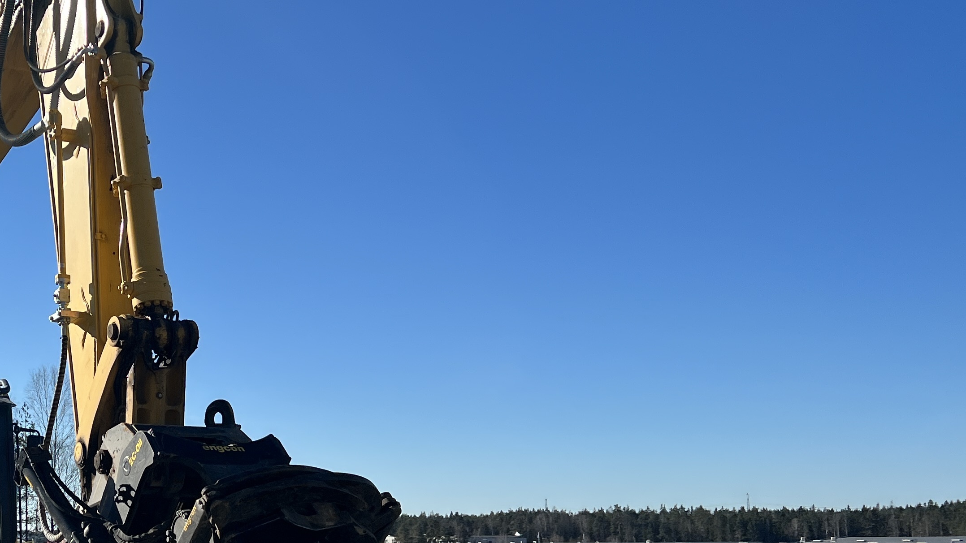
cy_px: 398
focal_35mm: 53
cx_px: 75
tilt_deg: +11.5
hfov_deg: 36.4
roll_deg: +0.3
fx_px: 1358
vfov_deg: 22.4
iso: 50
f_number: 1.5
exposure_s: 1/5076
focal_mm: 5.7
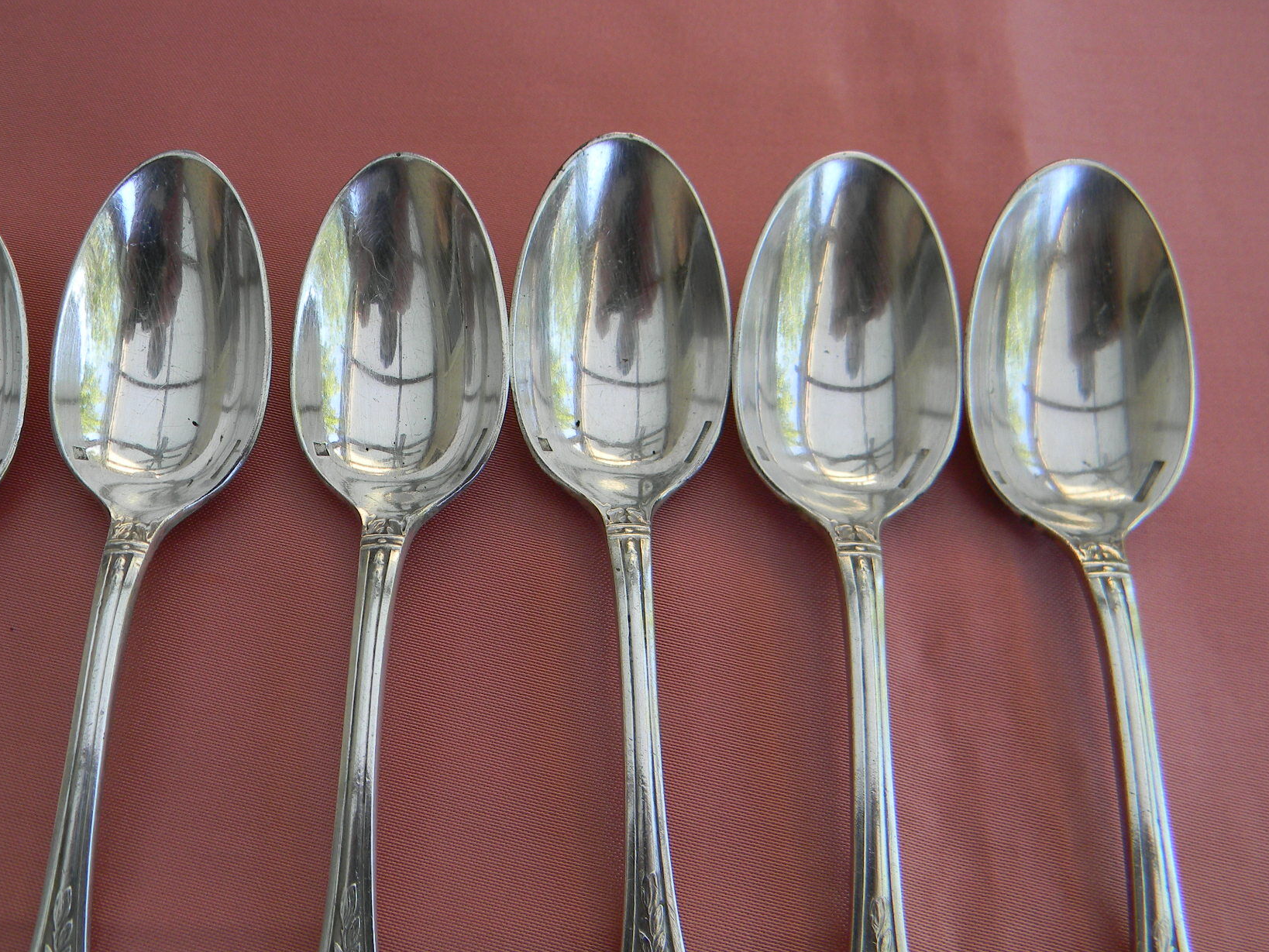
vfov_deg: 40.5
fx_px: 1283
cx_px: 502
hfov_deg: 52.2
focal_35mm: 35
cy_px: 569
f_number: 3.5
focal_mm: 5
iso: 80
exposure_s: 1/78
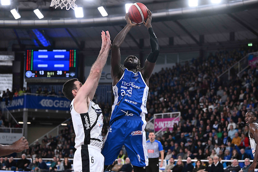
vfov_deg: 19.5
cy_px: 86
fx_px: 502
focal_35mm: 70
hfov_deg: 28.8
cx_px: 129
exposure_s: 1/1600
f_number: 3.5
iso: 2000
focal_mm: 70
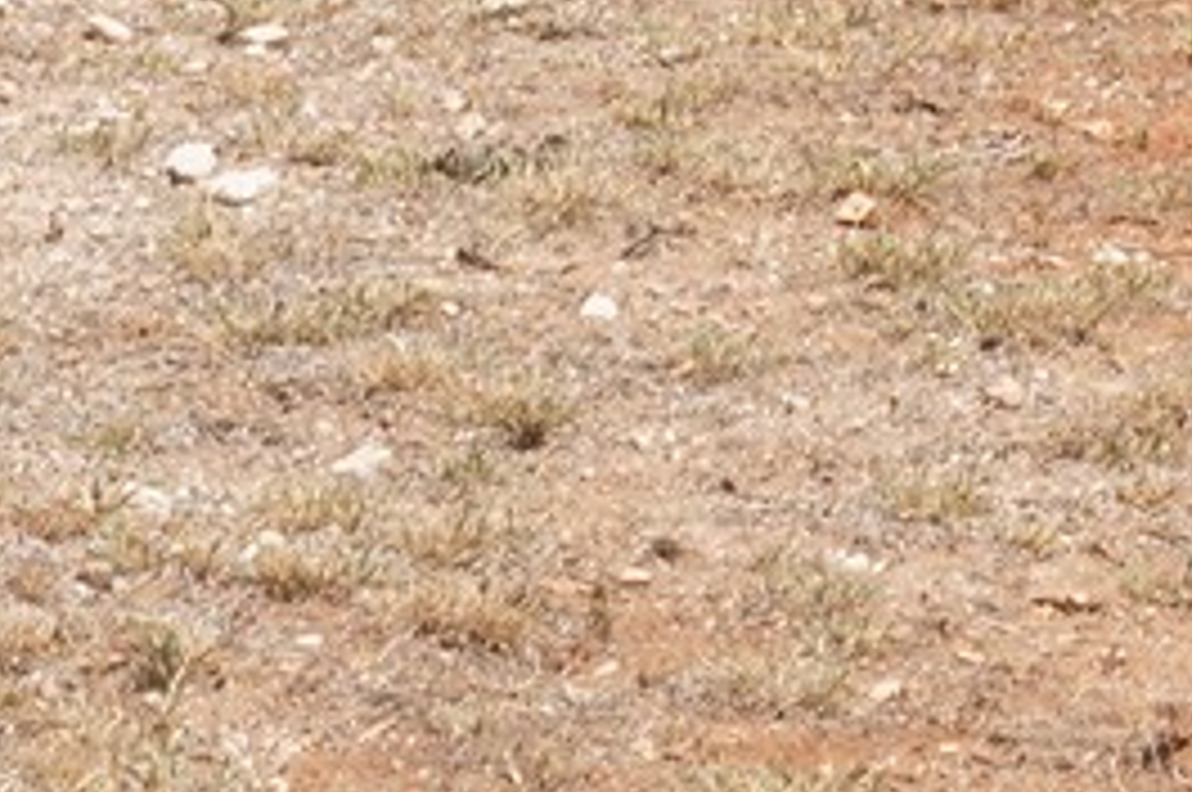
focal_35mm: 257
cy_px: -1562
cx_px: 1655
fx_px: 8499
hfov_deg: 7.9
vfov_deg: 5.1
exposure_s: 1/100
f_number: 13
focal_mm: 34
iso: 100
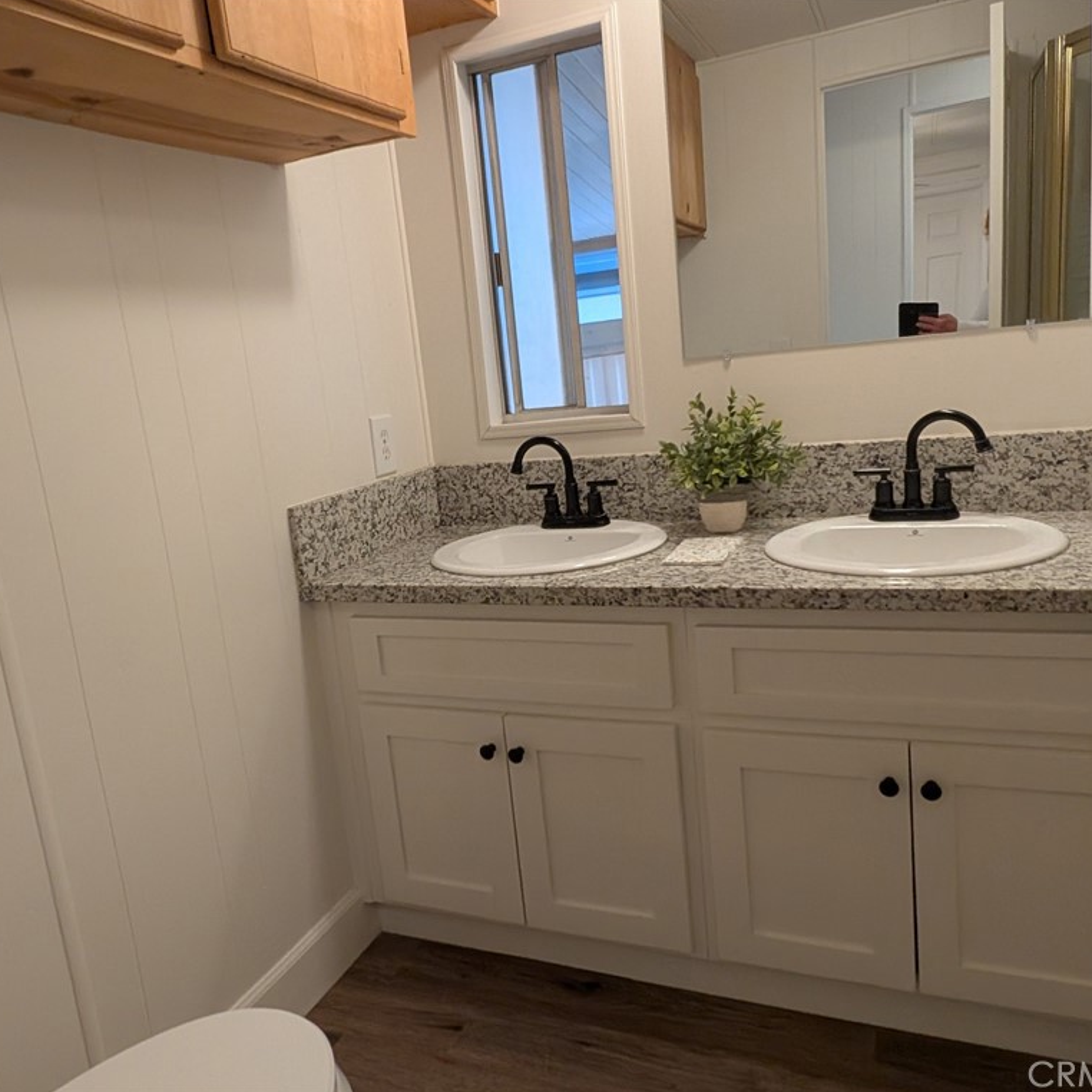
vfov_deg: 77.7
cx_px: 507
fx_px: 678
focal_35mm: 19
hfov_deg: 77.6
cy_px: 545
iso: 231
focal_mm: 2.22
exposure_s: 1/60
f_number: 2.2
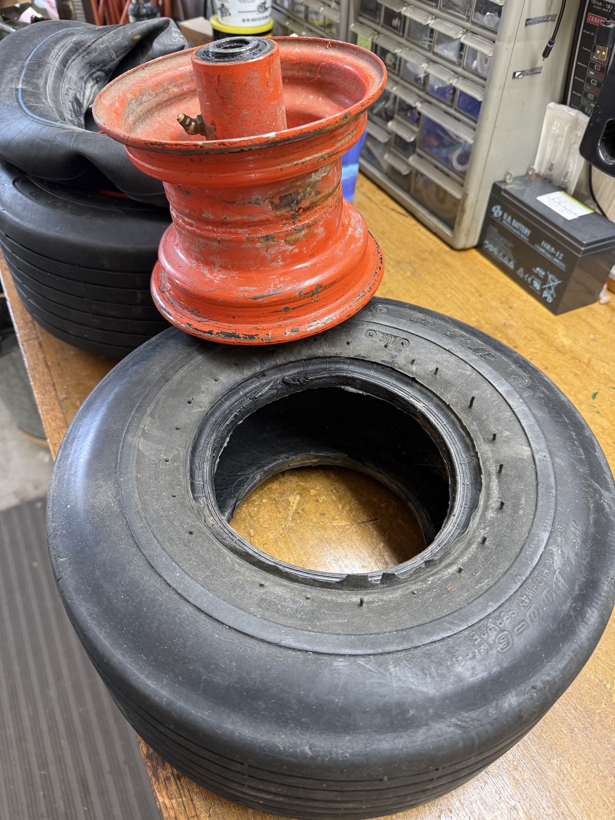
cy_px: 410
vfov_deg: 71.6
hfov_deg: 56.8
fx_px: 569
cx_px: 308
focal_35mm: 24
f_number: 1.78
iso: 200
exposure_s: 1/60
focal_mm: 6.76
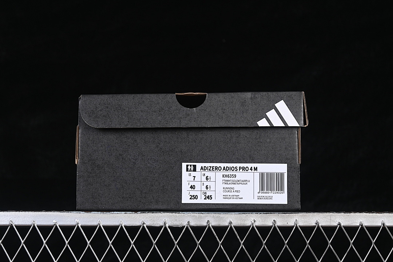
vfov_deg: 18.2
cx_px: 196
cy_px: 131
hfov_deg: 27.0
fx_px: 819
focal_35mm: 75
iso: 160
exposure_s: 1/60
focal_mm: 50
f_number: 6.3
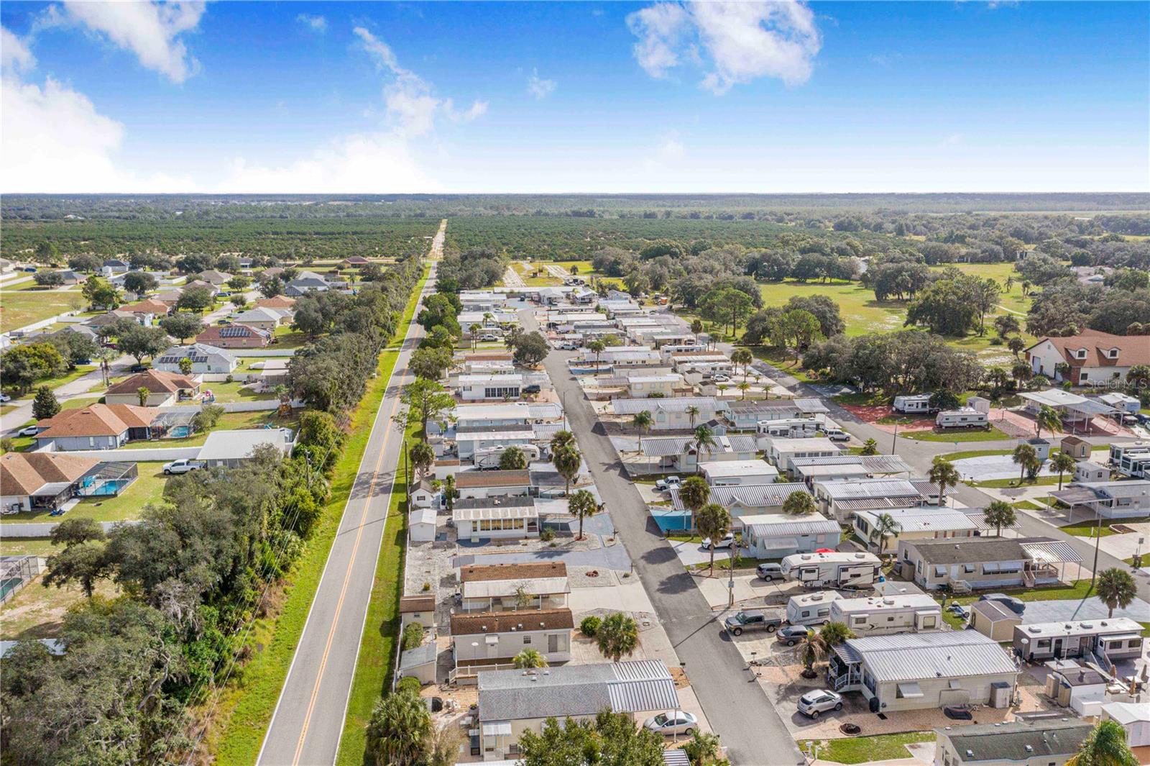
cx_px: 575
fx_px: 894
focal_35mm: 28
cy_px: 383
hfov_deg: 65.5
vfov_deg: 46.4
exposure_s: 1/640
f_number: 6.3
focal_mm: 10.26
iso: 100
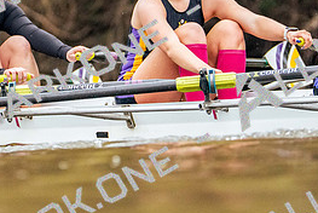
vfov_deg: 1.3
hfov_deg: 2.0
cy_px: 16
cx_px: 132
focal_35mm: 1053
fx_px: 9312
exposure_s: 1/2000
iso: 6400
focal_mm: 478
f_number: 6.3
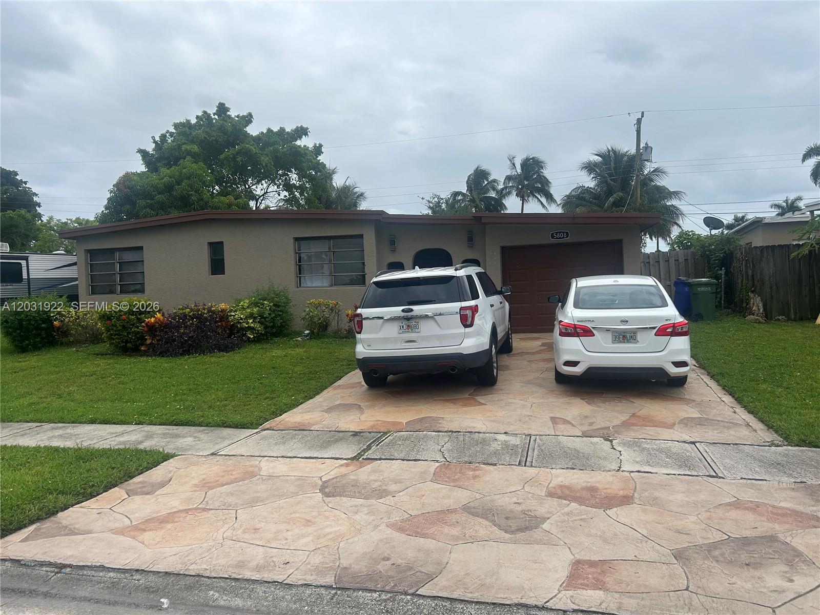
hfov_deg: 67.3
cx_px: 410
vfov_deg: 53.1
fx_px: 616
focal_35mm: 26
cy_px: 308
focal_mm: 5.7
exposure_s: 1/6211
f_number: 1.5
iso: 50
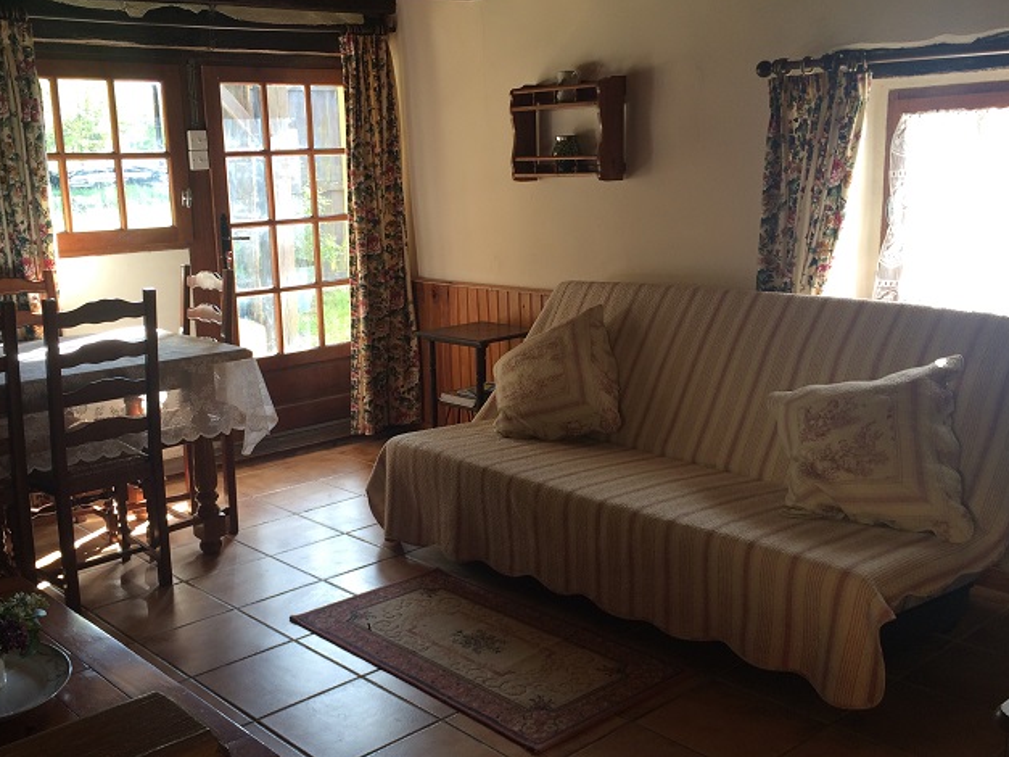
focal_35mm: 37
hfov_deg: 50.1
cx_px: 449
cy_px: 391
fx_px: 1078
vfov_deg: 38.6
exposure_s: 1/50
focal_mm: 4.15
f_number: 2.2
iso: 40
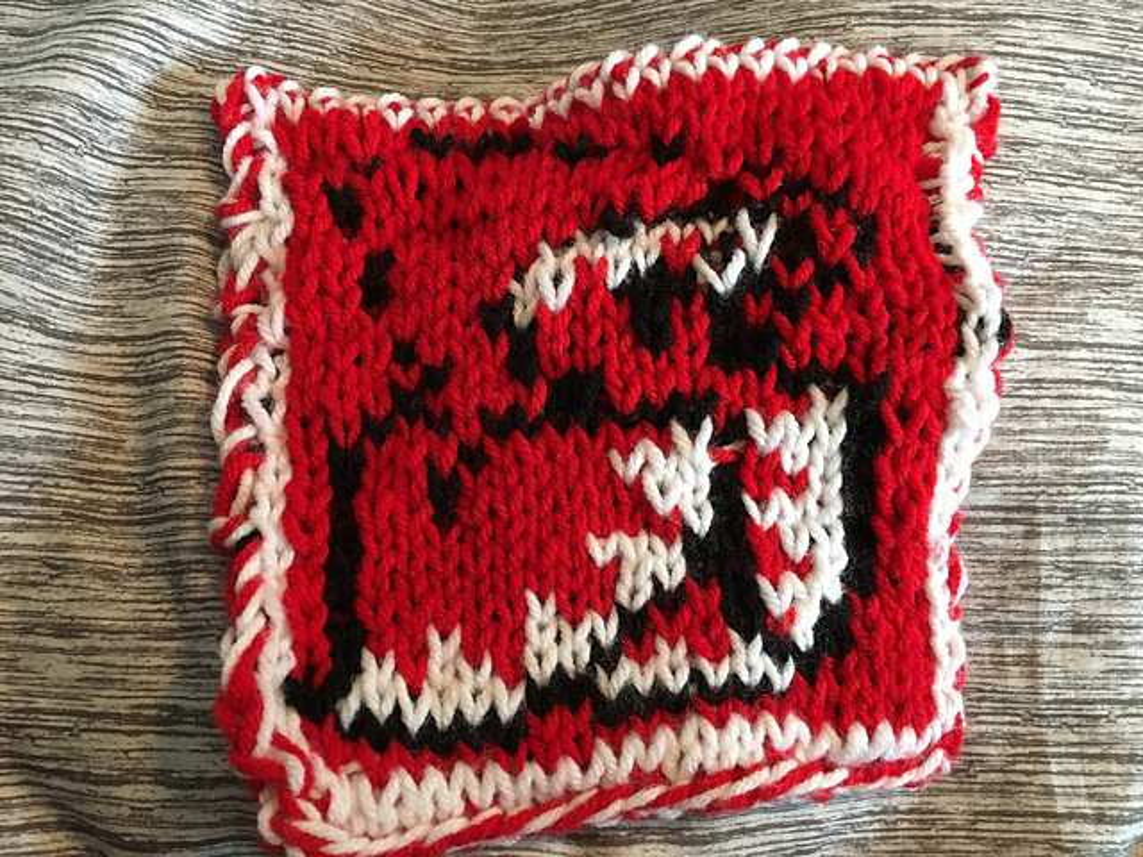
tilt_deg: -70.4
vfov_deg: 48.2
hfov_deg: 61.7
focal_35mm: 29
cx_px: 572
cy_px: 428
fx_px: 958
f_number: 2.2
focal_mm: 4.15
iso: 200
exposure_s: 1/24
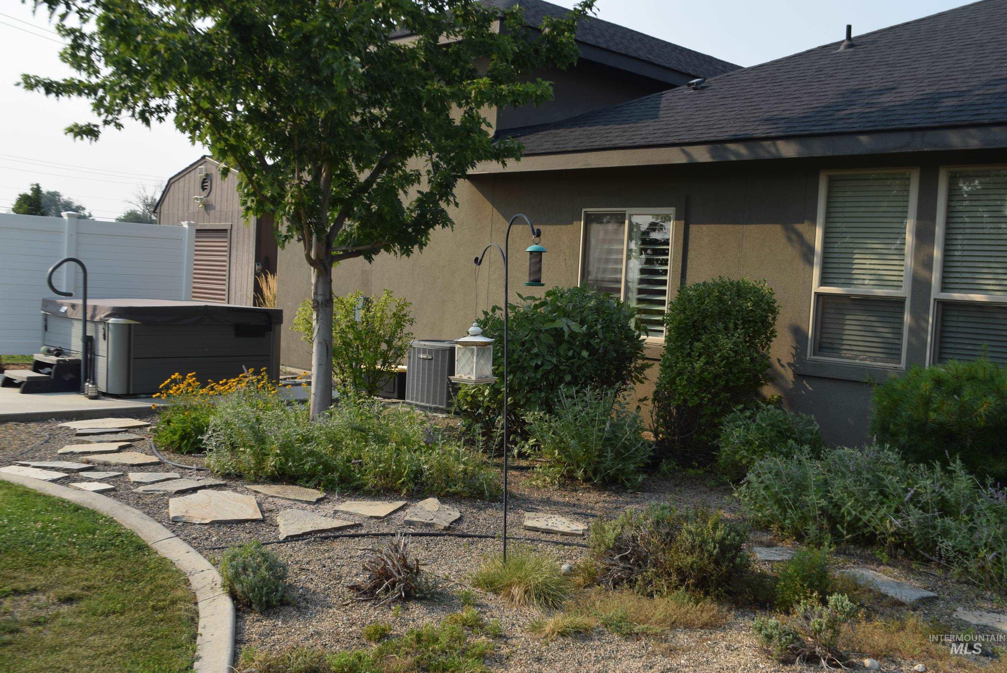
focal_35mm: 36
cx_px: 504
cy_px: 336
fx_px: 1008
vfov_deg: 36.9
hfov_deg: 53.1
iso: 200
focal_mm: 24
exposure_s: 1/320
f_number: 9
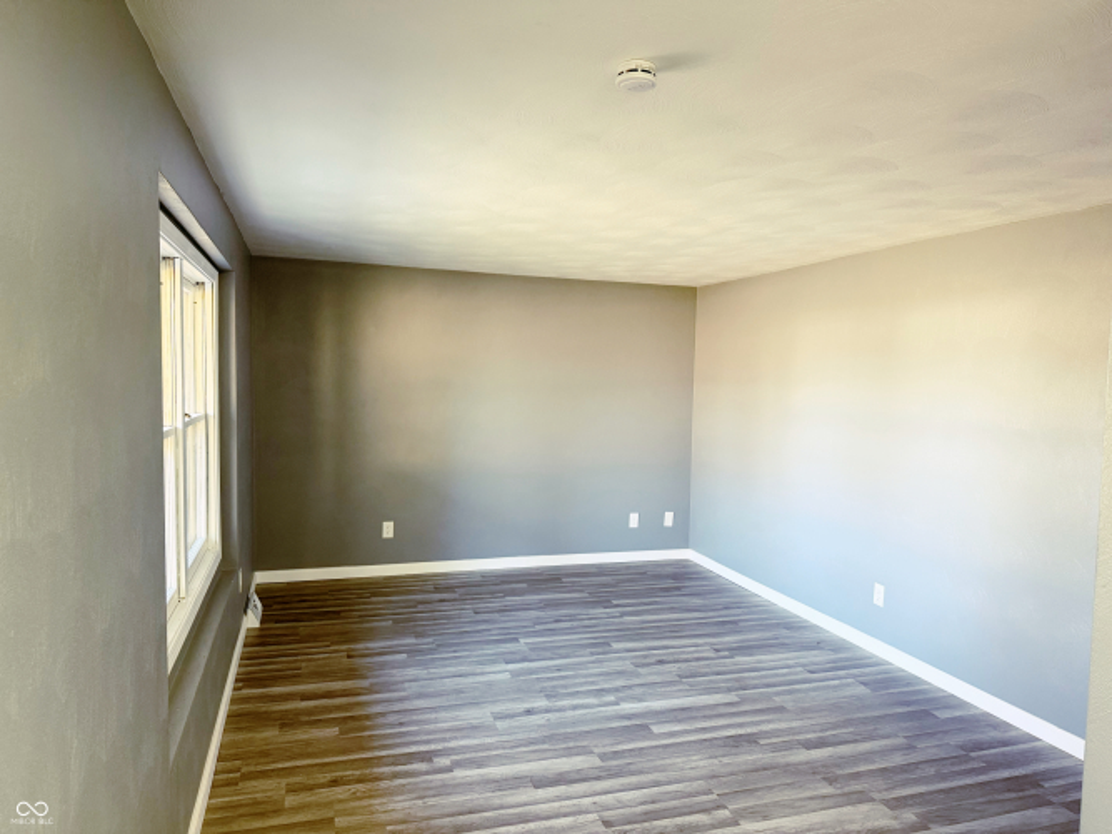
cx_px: 556
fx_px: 771
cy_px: 417
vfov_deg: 56.8
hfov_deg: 71.6
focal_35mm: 24
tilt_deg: -3.4
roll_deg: -1.1
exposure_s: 1/60
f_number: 1.78
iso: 250
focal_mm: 6.76
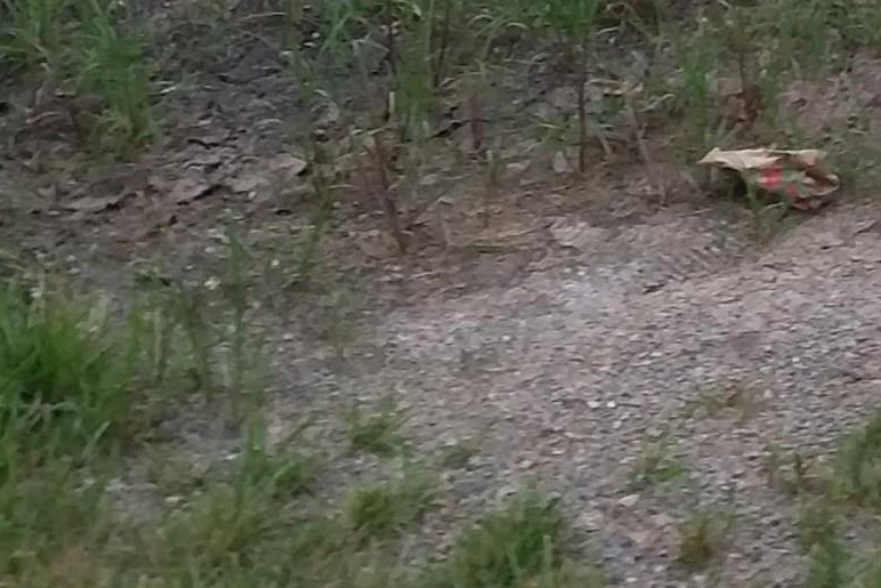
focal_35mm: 90
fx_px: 2203
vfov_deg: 13.7
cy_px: -440
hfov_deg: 21.4
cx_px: 975
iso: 40
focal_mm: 2.47
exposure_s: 1/741
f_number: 1.9
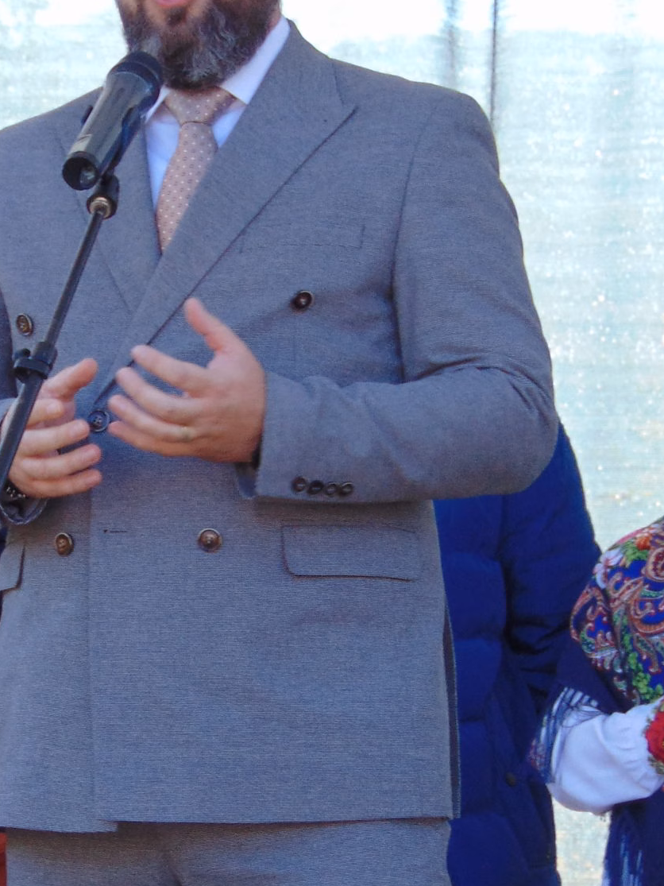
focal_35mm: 248
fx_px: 6344
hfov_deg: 6.0
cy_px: 679
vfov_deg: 8.0
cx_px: 99
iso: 80
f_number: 3.9
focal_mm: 19.4
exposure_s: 1/100
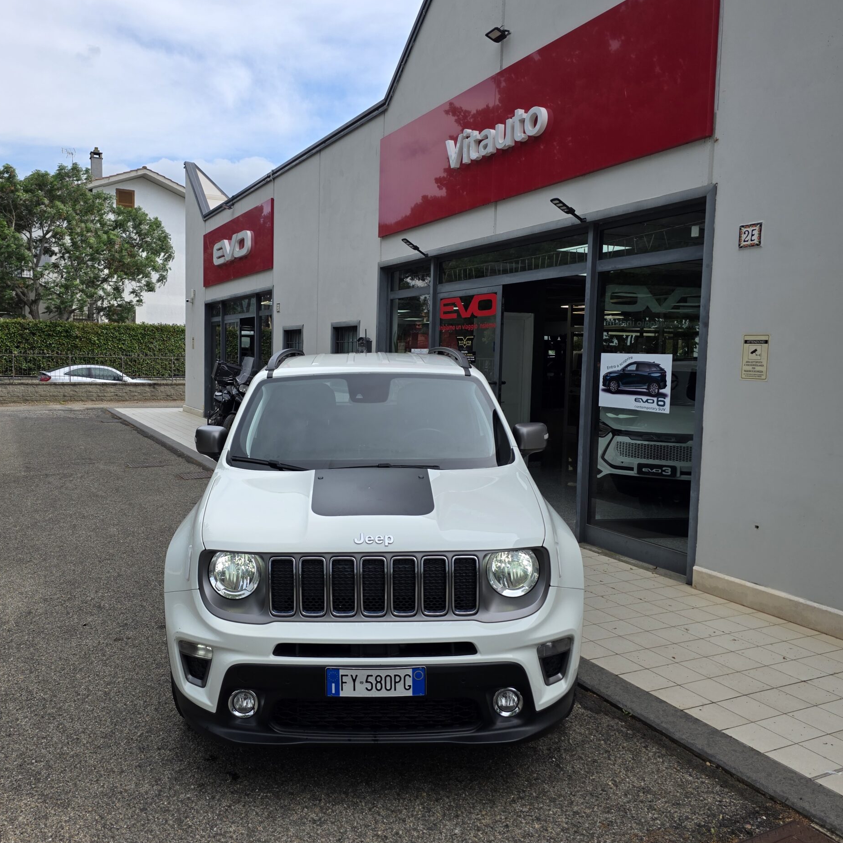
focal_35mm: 28
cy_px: 421
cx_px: 350
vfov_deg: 57.3
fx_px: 771
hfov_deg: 57.0
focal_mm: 6.3
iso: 80
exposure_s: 1/2961
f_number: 1.7
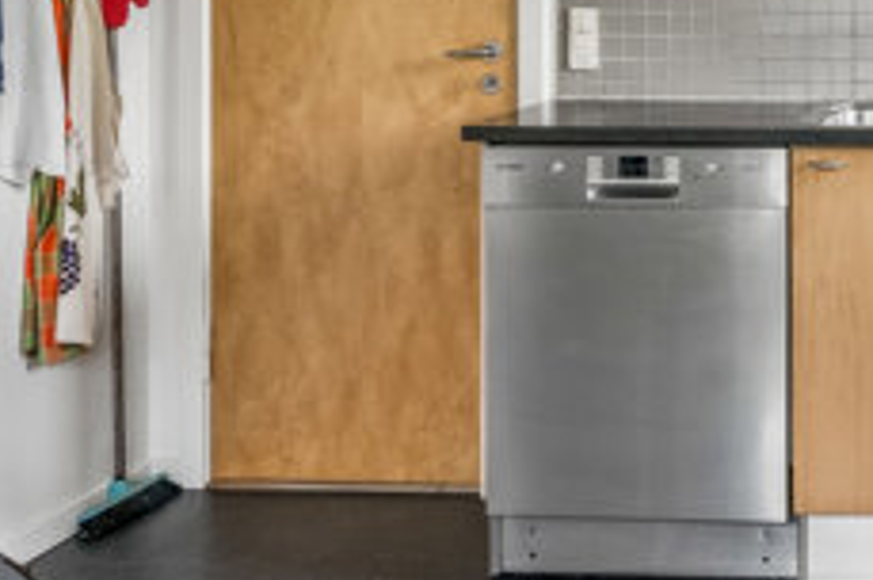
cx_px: 942
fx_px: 1526
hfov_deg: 29.1
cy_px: -17
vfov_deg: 20.7
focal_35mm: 63
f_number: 7.1
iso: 800
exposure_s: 1/100
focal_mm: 18
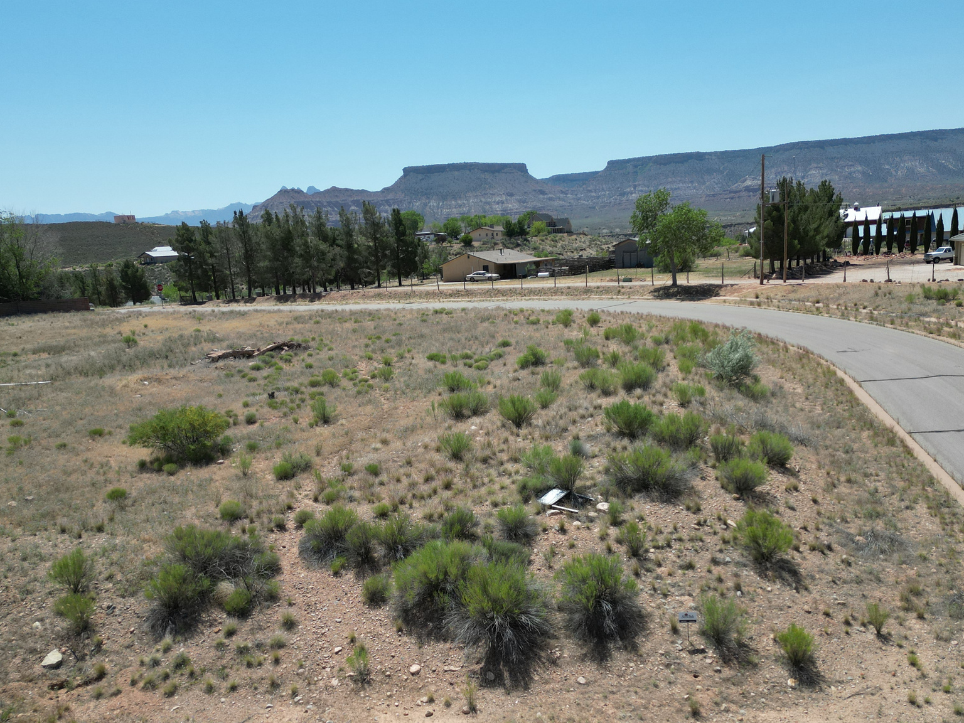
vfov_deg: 43.6
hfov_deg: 56.8
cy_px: 474
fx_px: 891
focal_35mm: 32
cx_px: 510
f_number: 1.7
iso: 110
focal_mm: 6.72
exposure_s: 1/3000
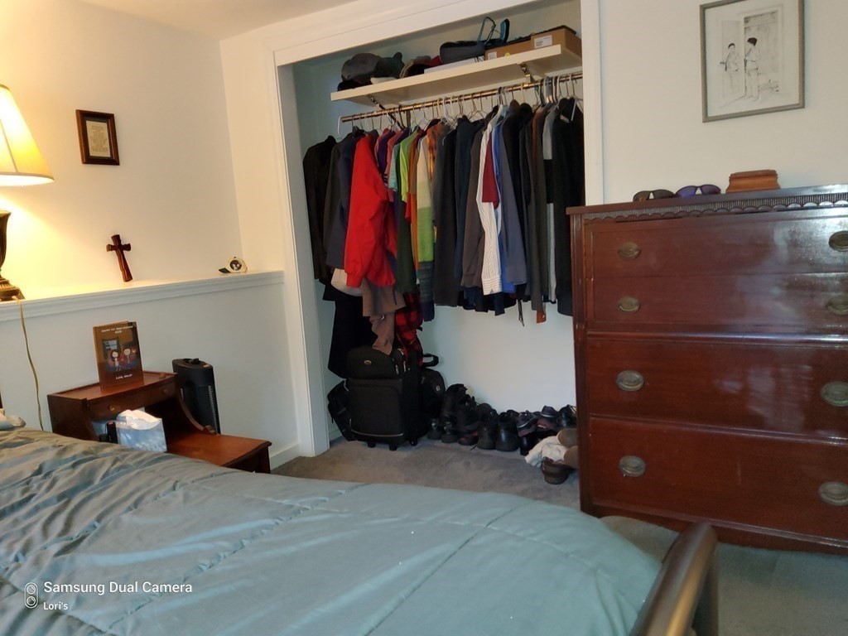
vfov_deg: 53.1
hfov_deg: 67.3
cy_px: 318
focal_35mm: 26
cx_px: 424
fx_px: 637
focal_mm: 3.08
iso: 125
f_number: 2
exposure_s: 1/16
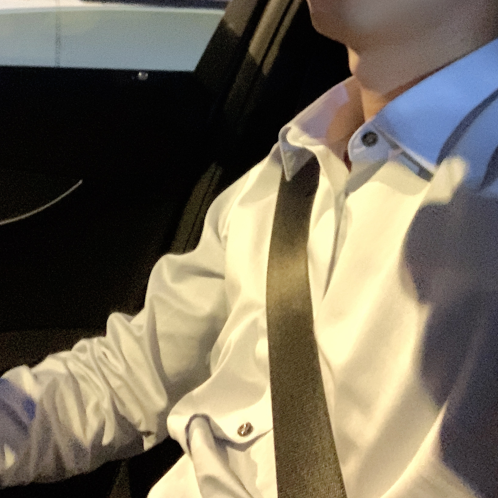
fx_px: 863
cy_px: 73
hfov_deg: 32.1
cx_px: 199
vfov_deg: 31.1
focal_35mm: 53
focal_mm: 2.87
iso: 1000
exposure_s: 1/14
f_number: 2.2
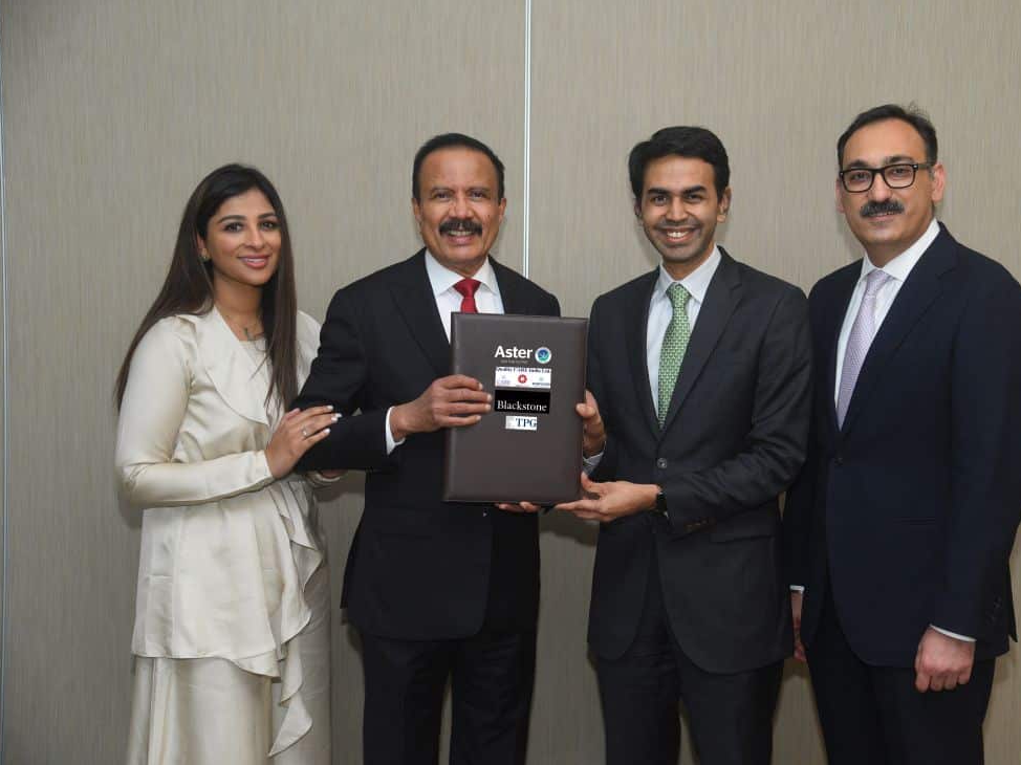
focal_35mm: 63
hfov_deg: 30.7
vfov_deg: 23.3
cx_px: 572
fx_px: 1858
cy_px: 381
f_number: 4.5
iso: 1250
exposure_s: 1/125
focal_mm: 58
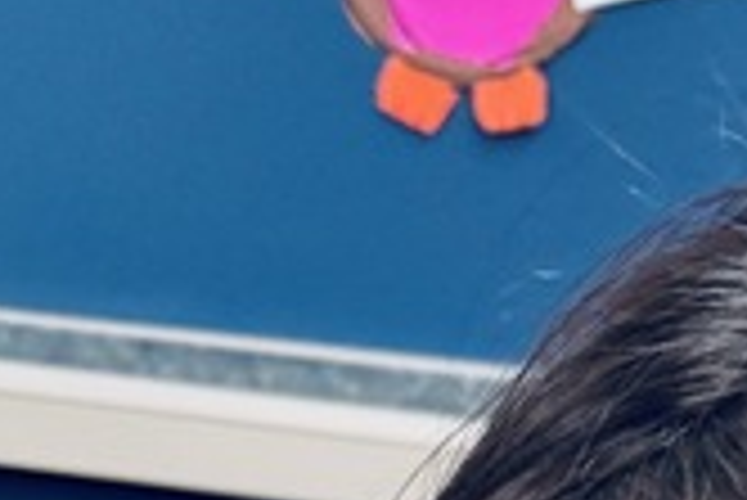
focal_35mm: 154
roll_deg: -4.6
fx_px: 3198
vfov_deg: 6.6
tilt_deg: -36.6
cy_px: 2176
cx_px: 477
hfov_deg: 13.3
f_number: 1.78
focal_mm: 6.76
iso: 200
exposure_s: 1/120
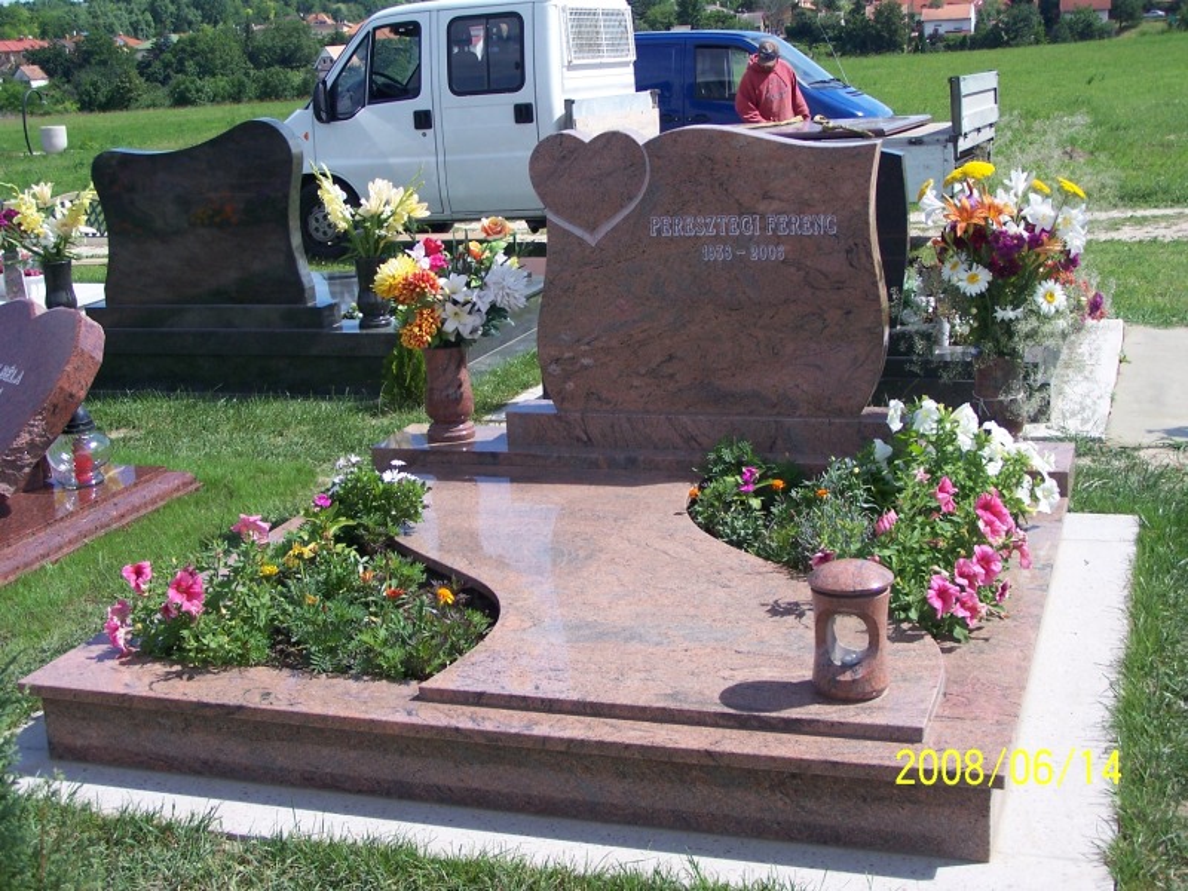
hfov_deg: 37.5
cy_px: 446
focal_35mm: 51
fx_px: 1750
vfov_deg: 28.6
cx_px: 594
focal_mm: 8.5
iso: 80
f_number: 3
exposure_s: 1/800
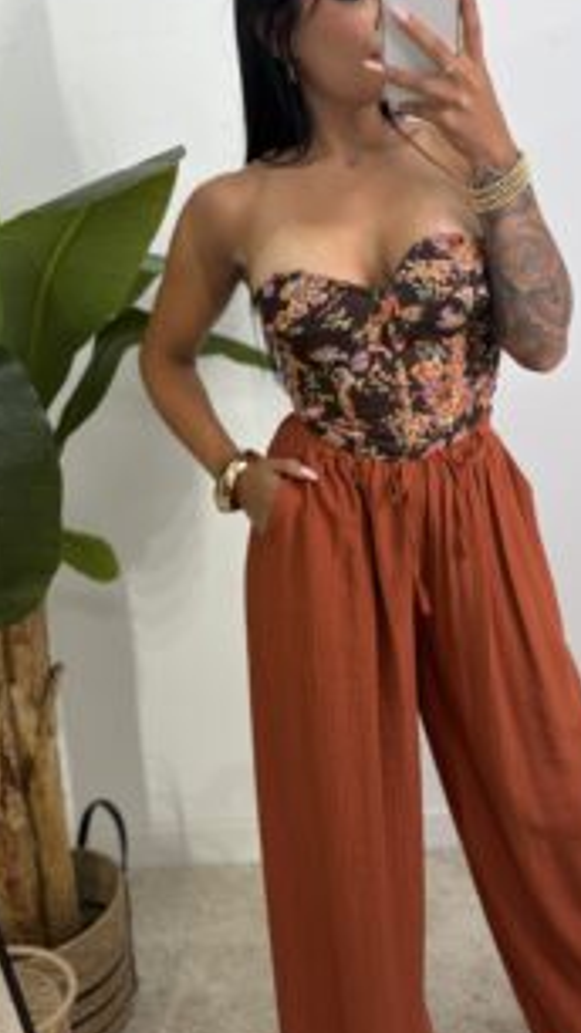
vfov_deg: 53.6
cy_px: 408
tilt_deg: -34.8
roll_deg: +8.5
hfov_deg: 31.8
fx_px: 1014
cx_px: 375
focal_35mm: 37
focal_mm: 5.96
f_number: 1.6
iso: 80
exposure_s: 1/111
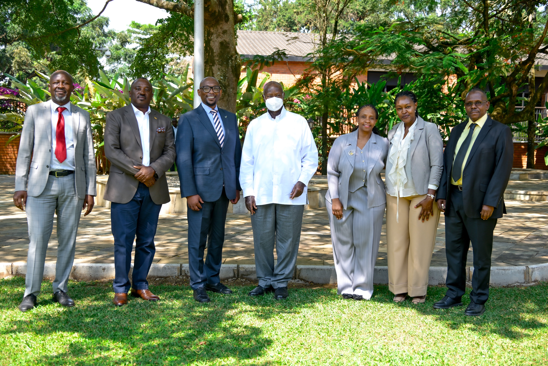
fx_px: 715
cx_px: 274
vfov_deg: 28.6
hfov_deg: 41.9
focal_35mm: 47
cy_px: 183
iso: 250
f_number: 5.6
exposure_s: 1/200
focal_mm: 47
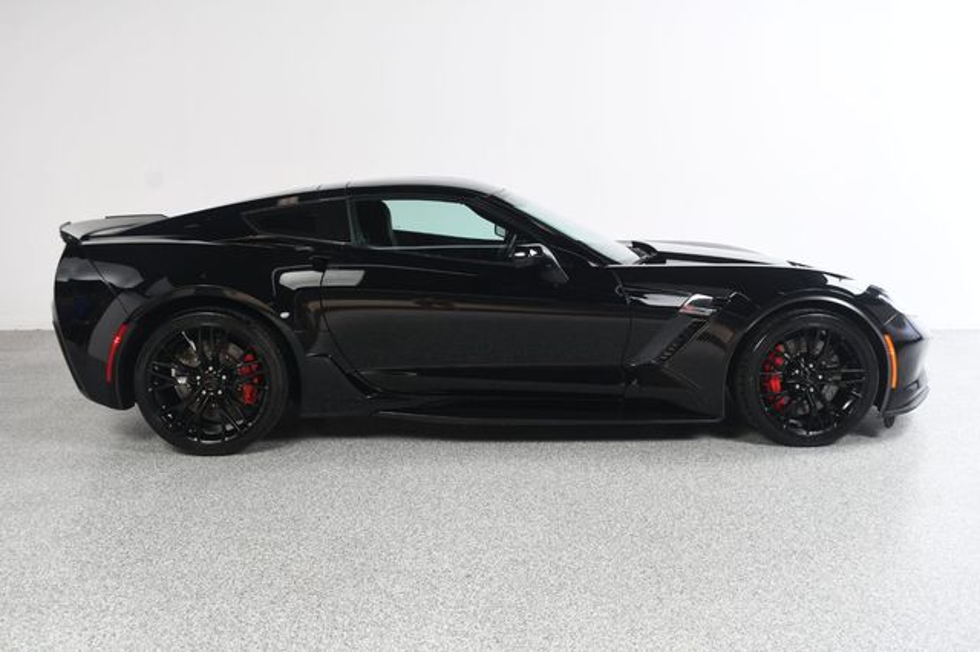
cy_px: 326
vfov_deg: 38.8
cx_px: 490
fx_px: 925
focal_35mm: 34
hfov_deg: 55.8
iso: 100
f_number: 6.3
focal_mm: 23
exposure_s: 1/160
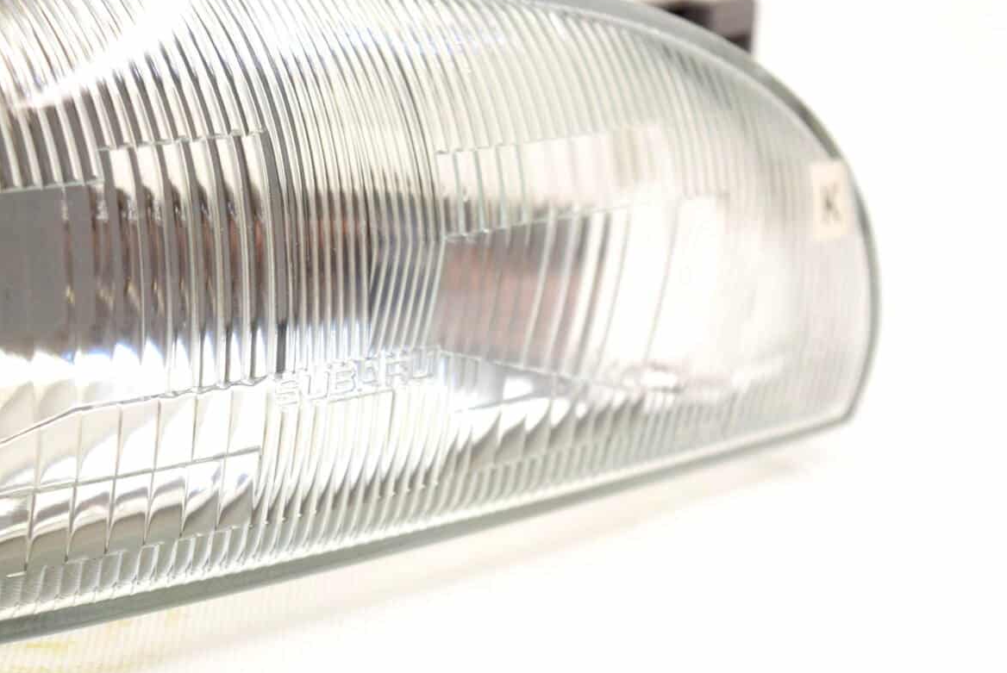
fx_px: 2957
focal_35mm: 106
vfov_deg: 13.0
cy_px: 376
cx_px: 368
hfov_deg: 19.3
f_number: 5.6
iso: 400
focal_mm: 55
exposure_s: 1/125
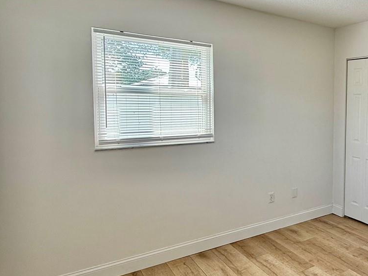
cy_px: 124
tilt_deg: -1.0
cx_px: 361
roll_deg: -1.5
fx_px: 319
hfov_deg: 49.8
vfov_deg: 46.7
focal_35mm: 30
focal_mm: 2.22
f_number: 2.2
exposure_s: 1/154
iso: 64
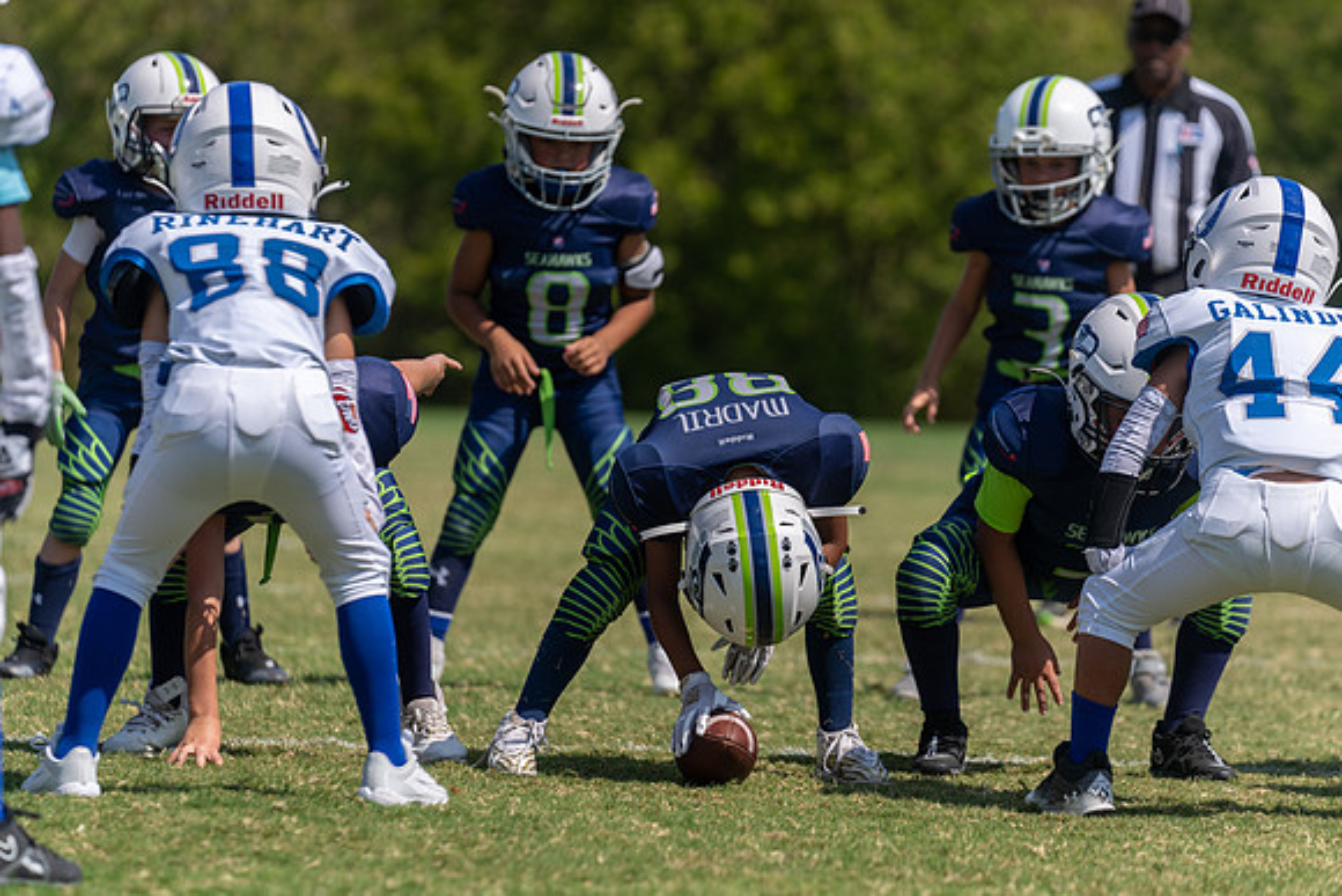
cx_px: 671
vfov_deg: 6.9
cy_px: 448
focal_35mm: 198
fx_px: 7382
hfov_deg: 10.4
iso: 100
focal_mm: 198
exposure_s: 1/1600
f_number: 4
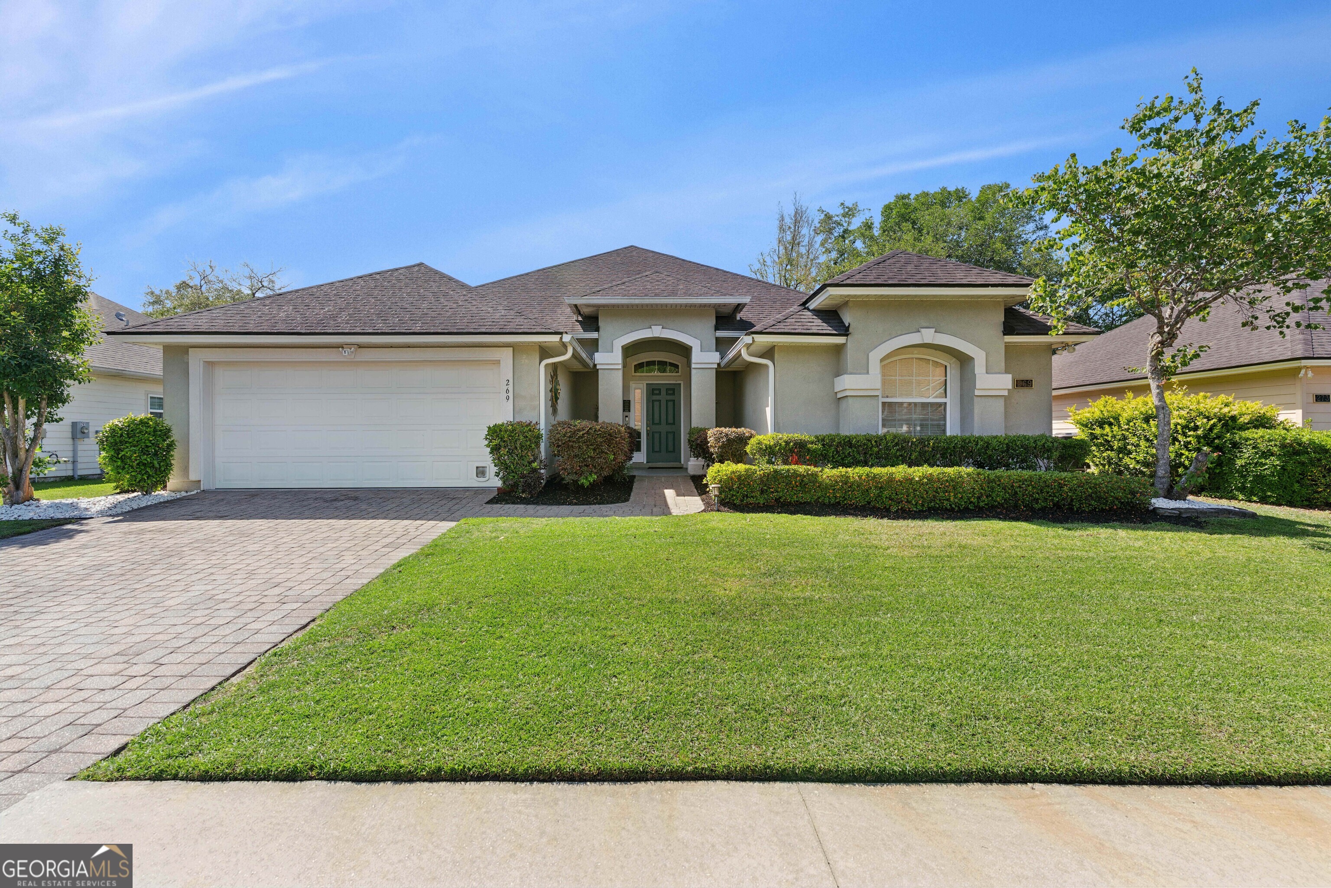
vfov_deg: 70.5
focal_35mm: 17
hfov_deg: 93.3
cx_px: 666
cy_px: 444
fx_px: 629
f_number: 8
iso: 250
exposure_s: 1/100
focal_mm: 17
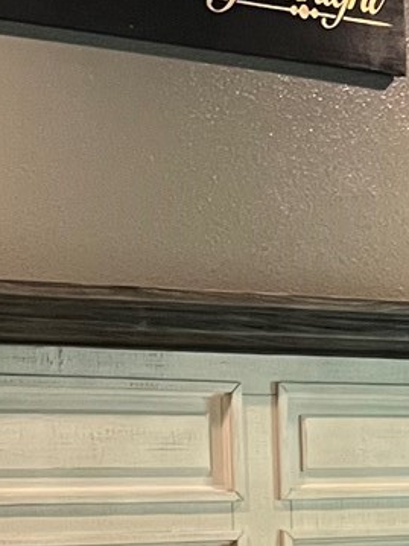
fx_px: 2191
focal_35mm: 139
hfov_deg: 9.6
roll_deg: +1.0
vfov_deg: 13.8
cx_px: 935
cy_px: 634
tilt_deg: -5.7
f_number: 1.5
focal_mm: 5.7
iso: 200
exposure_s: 1/60
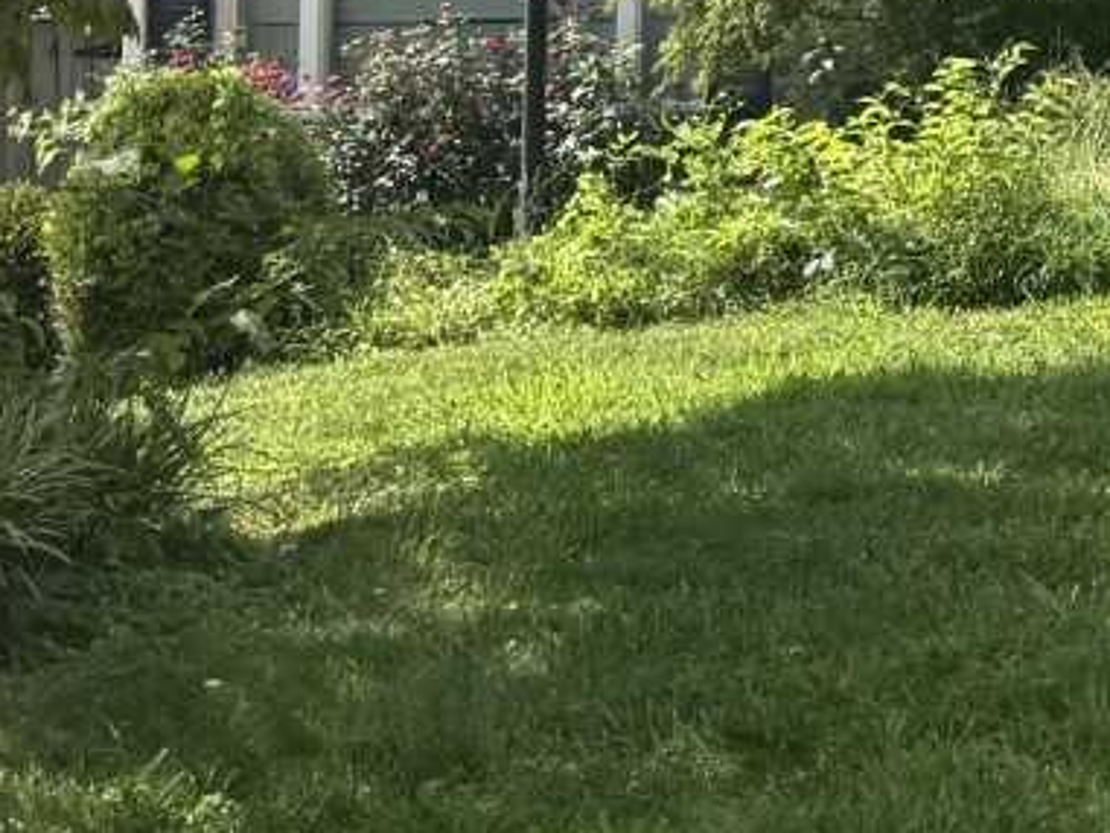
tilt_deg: +6.0
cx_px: 1932
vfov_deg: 11.1
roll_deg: +0.9
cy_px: -370
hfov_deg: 13.8
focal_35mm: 129
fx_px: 4138
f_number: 1.78
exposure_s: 1/2299
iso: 80
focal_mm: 6.76
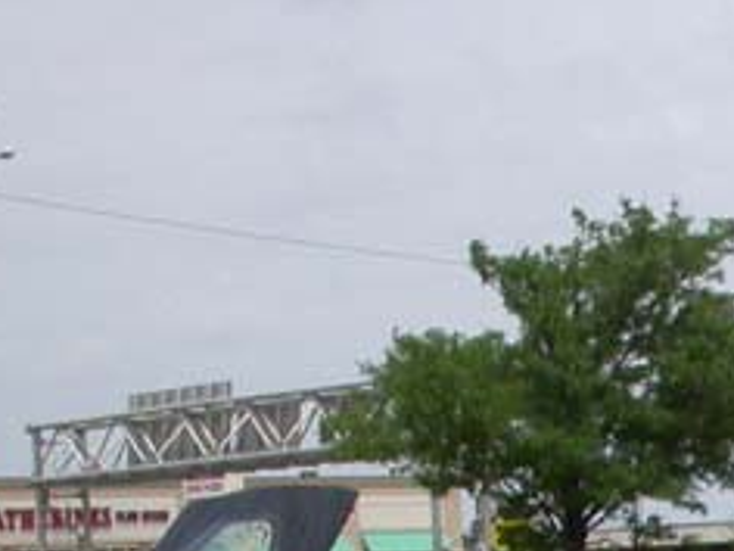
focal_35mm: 129
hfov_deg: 14.3
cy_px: 875
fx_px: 2735
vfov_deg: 11.0
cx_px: 1101
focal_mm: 7.85
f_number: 7.5
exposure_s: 1/478
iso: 100
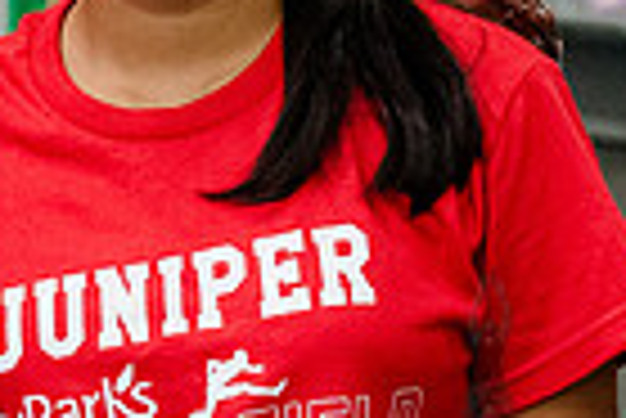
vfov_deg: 5.6
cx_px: 40
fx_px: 4265
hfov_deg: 8.4
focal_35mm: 245
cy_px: 168
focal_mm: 45
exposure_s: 1/1000
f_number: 3.5
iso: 6400
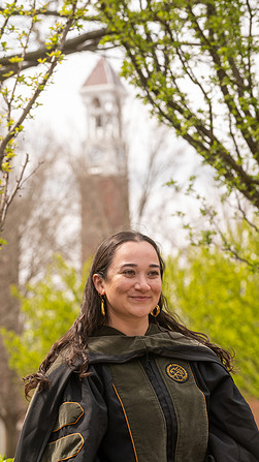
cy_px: 232
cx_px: 112
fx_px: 1675
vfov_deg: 15.7
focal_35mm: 137
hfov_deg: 8.8
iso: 125
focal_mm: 130
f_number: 7.1
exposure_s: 1/100
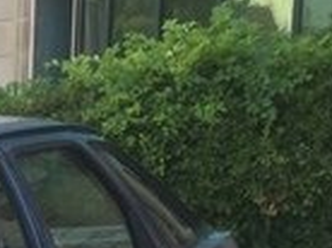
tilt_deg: -19.2
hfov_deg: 12.6
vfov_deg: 9.7
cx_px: -318
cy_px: 545
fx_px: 1331
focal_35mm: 139
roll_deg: +2.3
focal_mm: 4.15
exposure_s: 1/232
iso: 32
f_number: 2.2
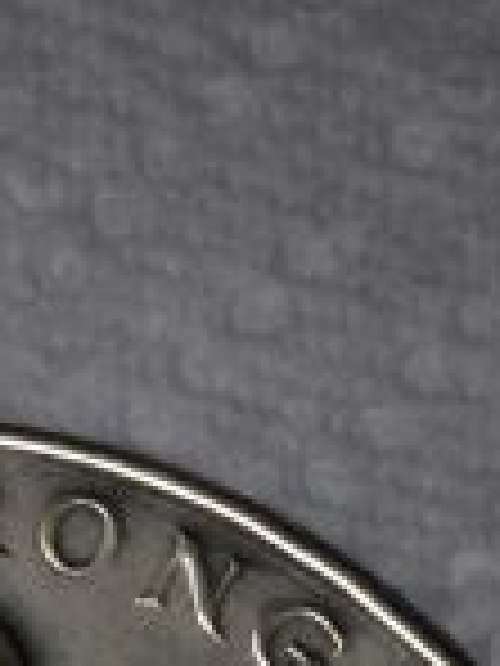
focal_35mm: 119
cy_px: 1109
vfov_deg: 14.9
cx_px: -122
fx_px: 2292
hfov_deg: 12.1
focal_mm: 4.12
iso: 50
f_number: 2.4
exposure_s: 1/788
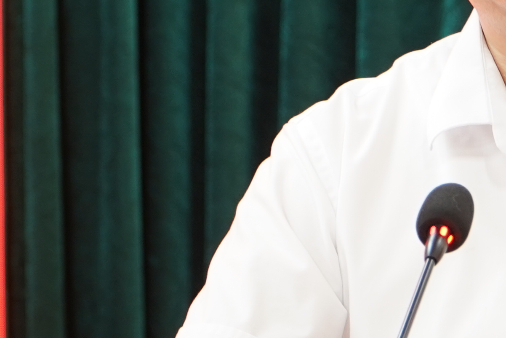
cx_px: 547
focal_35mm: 383
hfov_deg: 5.4
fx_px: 5384
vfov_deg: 3.6
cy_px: 51
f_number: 4
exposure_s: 1/13
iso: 400
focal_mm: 78
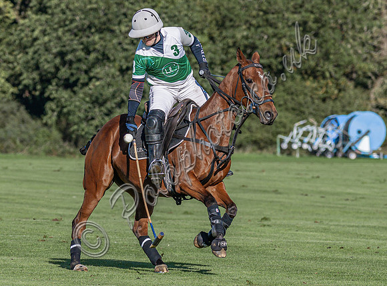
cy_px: 236
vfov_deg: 3.3
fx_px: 4960
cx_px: 108
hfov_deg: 4.5
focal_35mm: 446
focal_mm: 165
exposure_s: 1/3200
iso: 400
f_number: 4.8
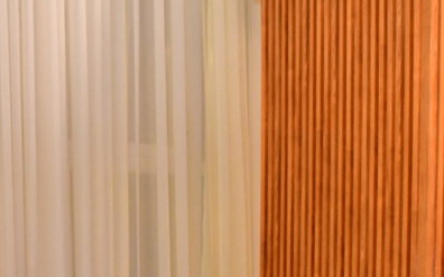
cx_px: -6
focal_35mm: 101
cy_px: 454
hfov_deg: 19.9
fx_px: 1221
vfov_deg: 12.1
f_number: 5.6
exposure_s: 1/125
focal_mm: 28
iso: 2500
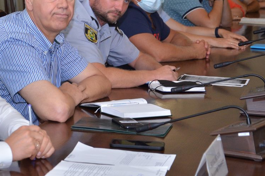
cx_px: 72
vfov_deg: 9.7
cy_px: 29
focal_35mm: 141
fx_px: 1038
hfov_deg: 14.5
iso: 800
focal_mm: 50
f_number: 5
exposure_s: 1/250
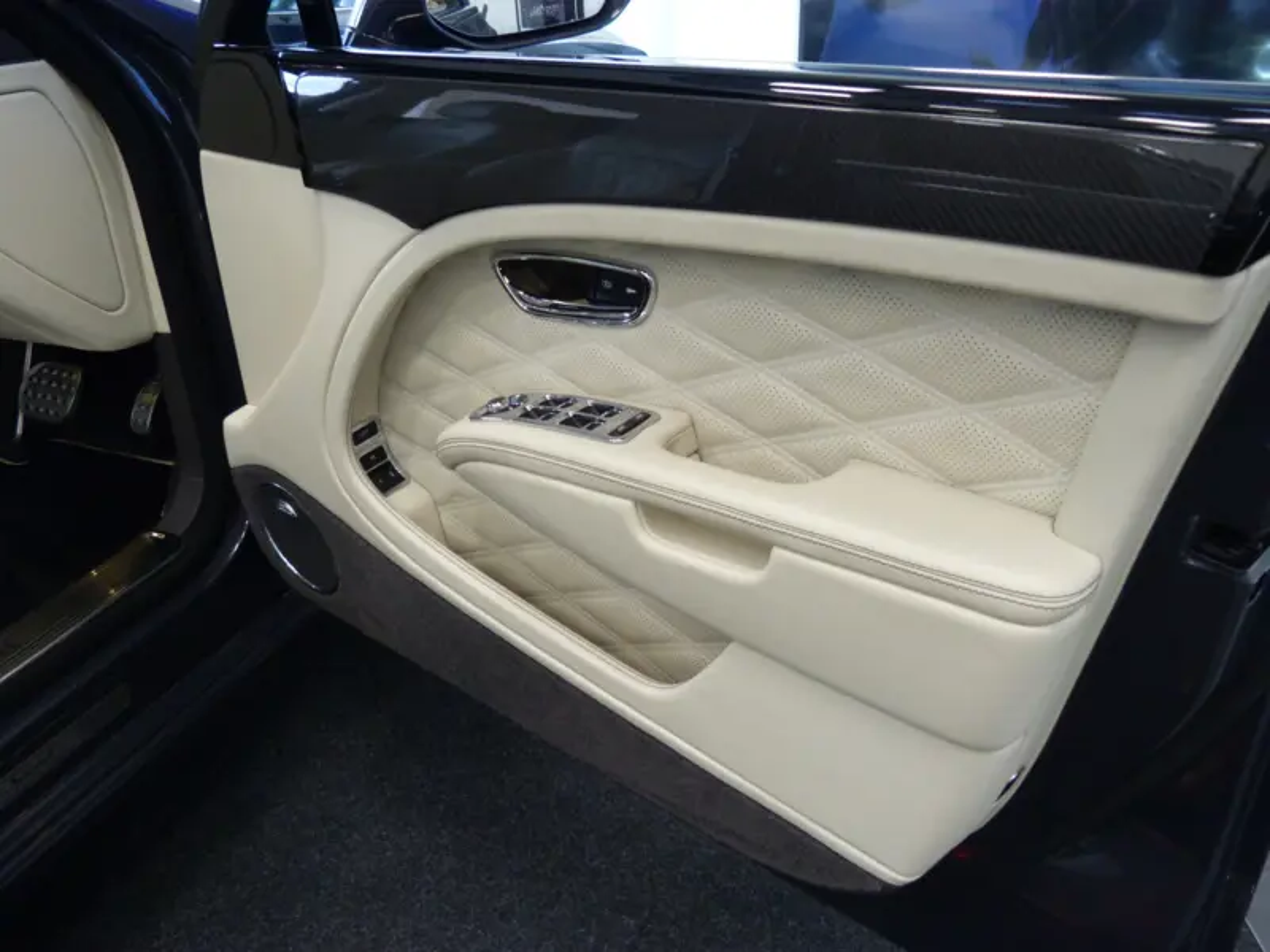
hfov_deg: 61.7
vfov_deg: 48.2
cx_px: 635
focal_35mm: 29
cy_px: 476
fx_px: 1064
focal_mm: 5.2
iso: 200
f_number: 2.9
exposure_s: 1/25
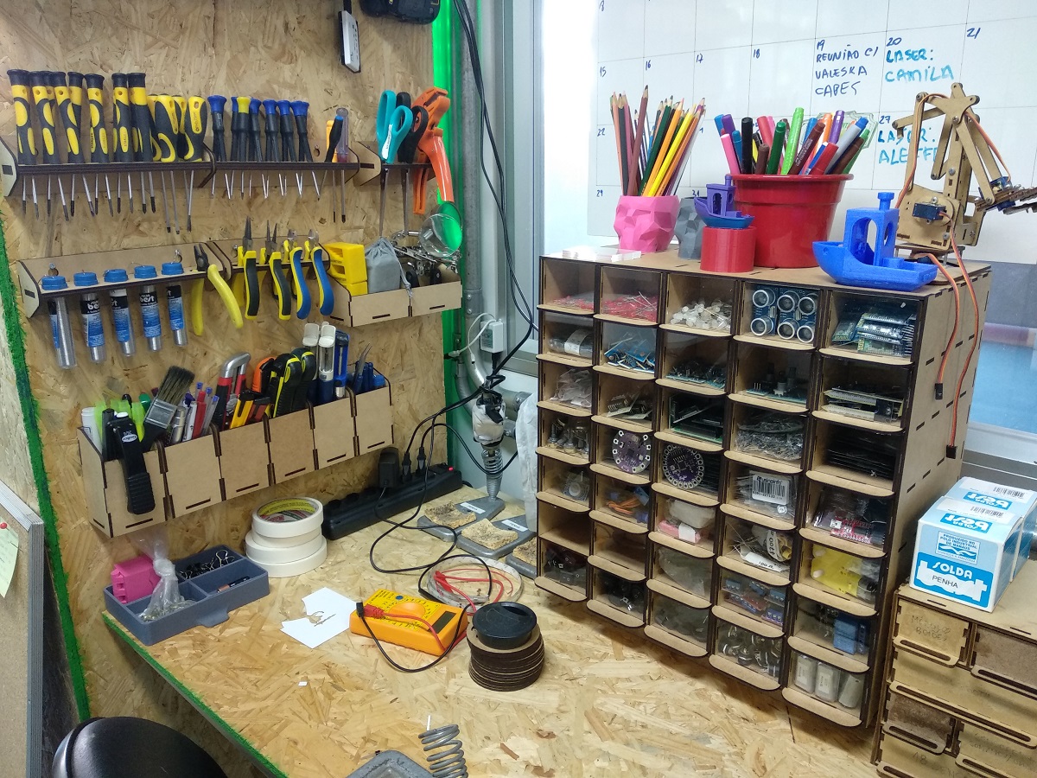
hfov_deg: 67.3
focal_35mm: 26
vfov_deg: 53.1
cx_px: 518
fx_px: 779
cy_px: 389
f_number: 2.2
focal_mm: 3.81
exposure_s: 1/30
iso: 400
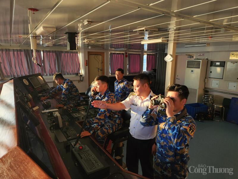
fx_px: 158
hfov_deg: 73.9
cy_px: 90
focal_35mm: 23
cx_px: 119
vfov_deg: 58.9
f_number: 1.8
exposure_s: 1/173
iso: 25
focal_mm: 5.4
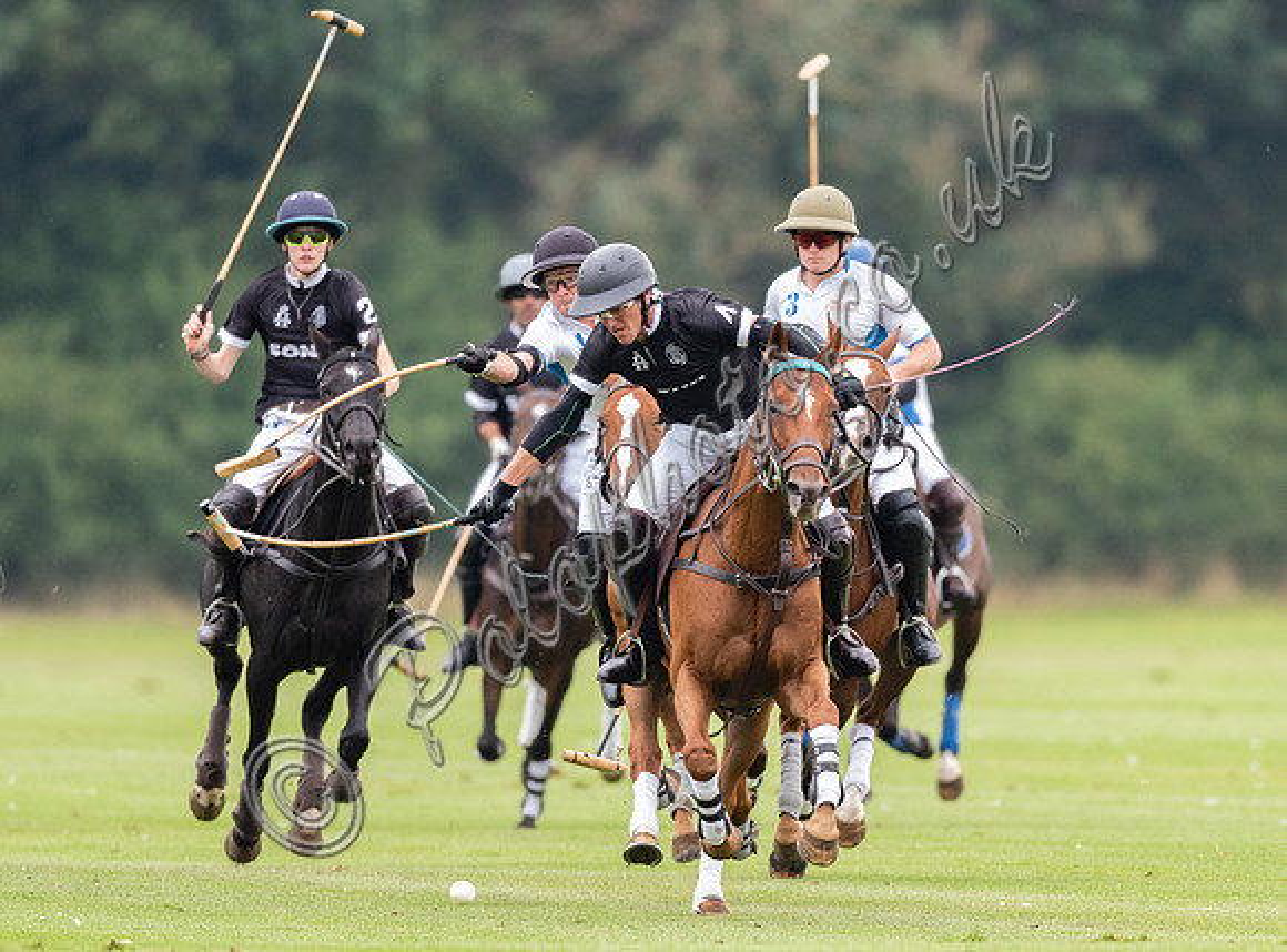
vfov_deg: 1.8
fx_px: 30313
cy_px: 431
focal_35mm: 819
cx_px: 648
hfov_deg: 2.4
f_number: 4
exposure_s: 1/800
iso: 1250
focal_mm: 500
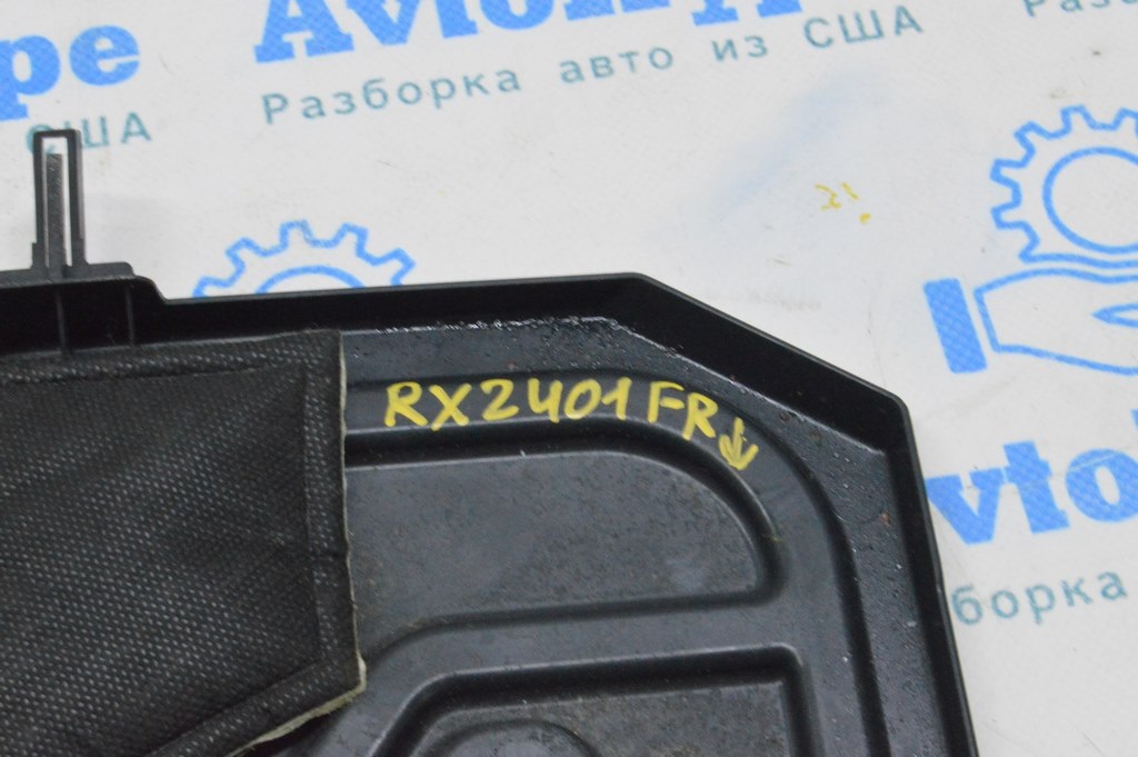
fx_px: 2606
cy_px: 378
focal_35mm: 82
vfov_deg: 16.5
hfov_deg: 24.6
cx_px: 569
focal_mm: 55
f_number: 20
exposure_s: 1/20
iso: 6400
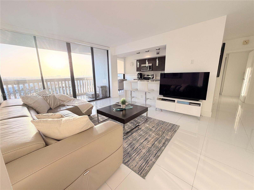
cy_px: 95
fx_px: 103
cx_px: 127
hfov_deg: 102.1
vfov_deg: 85.7
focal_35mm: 14
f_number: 2.2
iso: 64
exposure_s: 1/129
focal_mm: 2.22
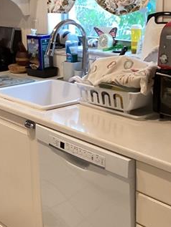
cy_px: 109
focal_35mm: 75
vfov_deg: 26.0
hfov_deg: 19.3
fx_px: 494
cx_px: 19
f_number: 2.4
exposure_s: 1/60
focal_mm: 3.3
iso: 250
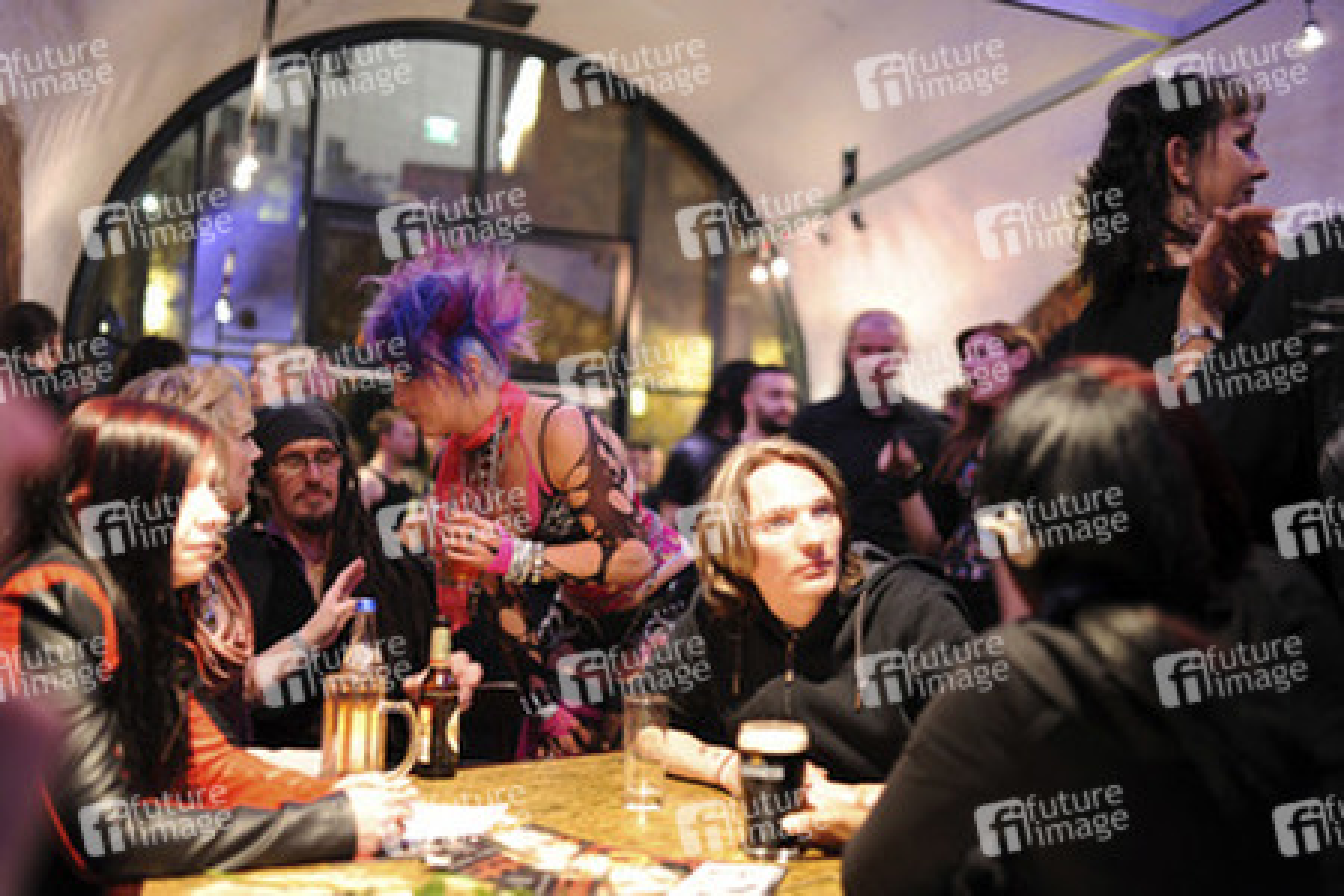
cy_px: 448
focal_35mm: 35
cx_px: 672
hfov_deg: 54.4
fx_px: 1307
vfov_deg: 37.9
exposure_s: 1/10
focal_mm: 35
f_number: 1.4
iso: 1250
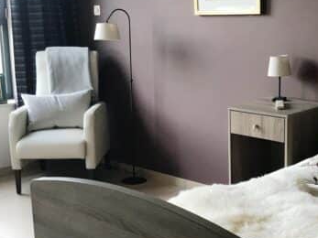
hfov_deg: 31.1
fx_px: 569
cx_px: 198
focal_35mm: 62
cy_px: 134
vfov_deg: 23.6
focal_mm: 3.99
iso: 25
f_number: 1.8
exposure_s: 1/33
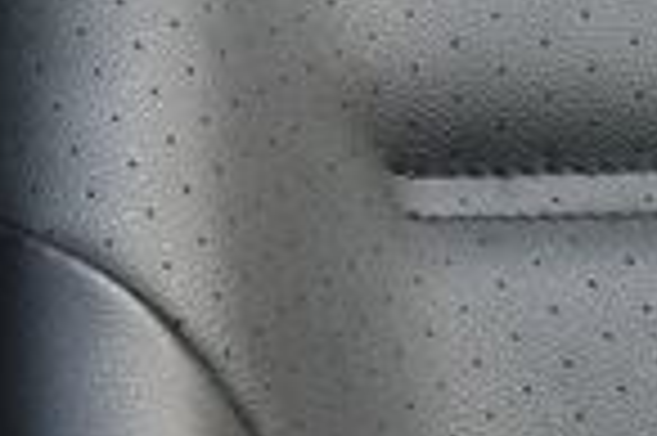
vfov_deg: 6.2
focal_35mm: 214
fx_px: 3906
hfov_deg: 9.0
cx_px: -702
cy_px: -432
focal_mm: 32.5
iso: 1250
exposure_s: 1/125
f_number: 5
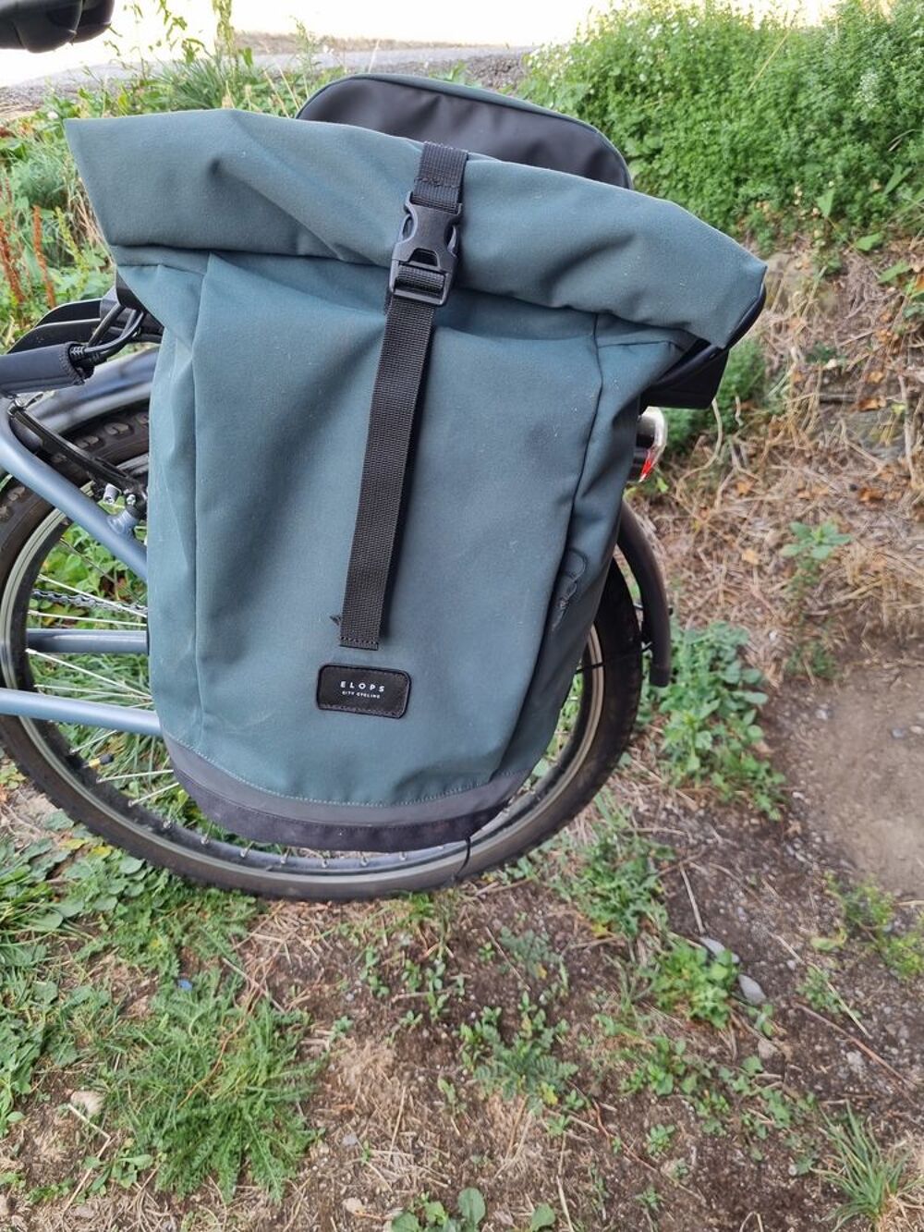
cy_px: 616
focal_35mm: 26
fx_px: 925
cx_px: 462
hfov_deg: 53.1
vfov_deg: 67.3
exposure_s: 1/159
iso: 50
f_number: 1.8
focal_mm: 5.4
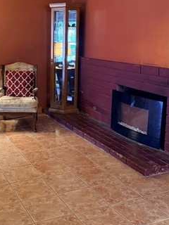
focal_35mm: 48
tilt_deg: -9.6
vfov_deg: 39.4
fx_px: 312
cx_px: 37
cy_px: 85
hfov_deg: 29.6
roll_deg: -0.7
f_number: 1.78
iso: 800
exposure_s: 1/60
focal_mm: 6.76
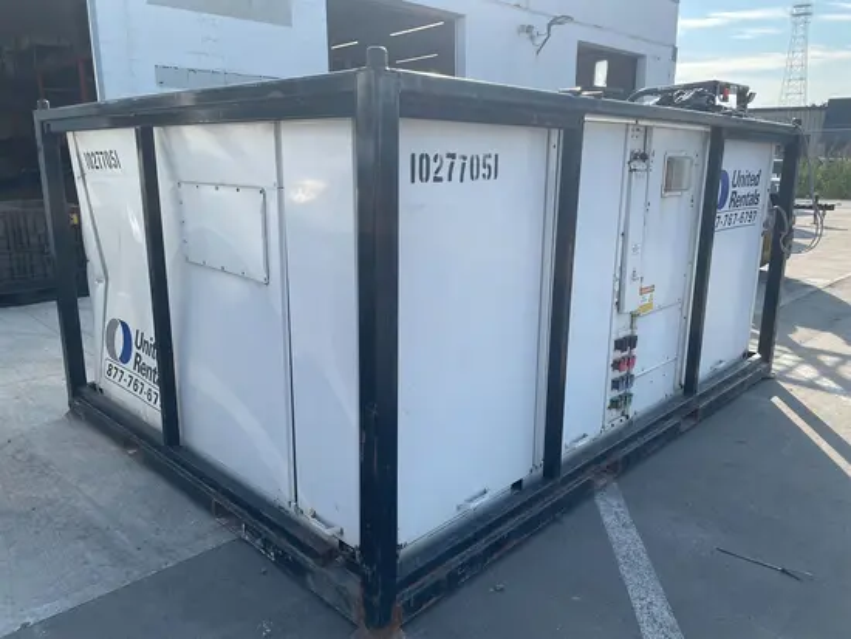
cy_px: 320
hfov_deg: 67.3
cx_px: 426
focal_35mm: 26
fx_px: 639
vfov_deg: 53.1
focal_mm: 4.2
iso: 32
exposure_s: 1/1984
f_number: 1.6
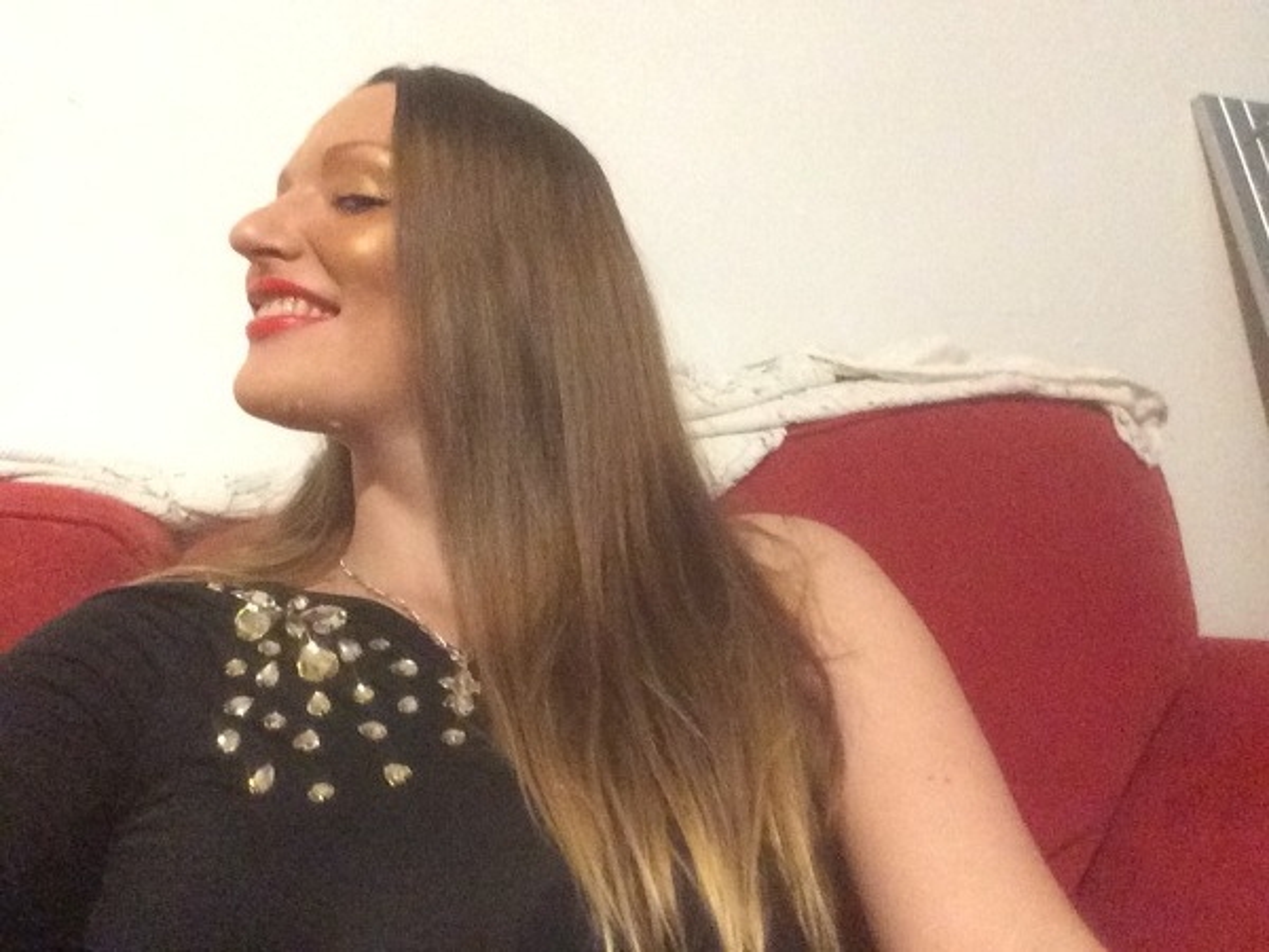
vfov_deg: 45.4
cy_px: 476
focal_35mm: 31
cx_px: 634
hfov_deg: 58.4
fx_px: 1136
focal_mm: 2.15
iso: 1000
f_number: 2.4
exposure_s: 1/17
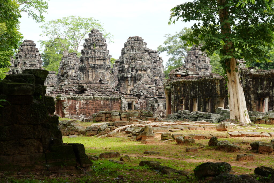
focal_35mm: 67
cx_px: 137
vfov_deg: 20.3
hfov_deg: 30.1
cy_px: 92
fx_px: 510
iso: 100
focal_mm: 67
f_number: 6.3
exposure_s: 1/125
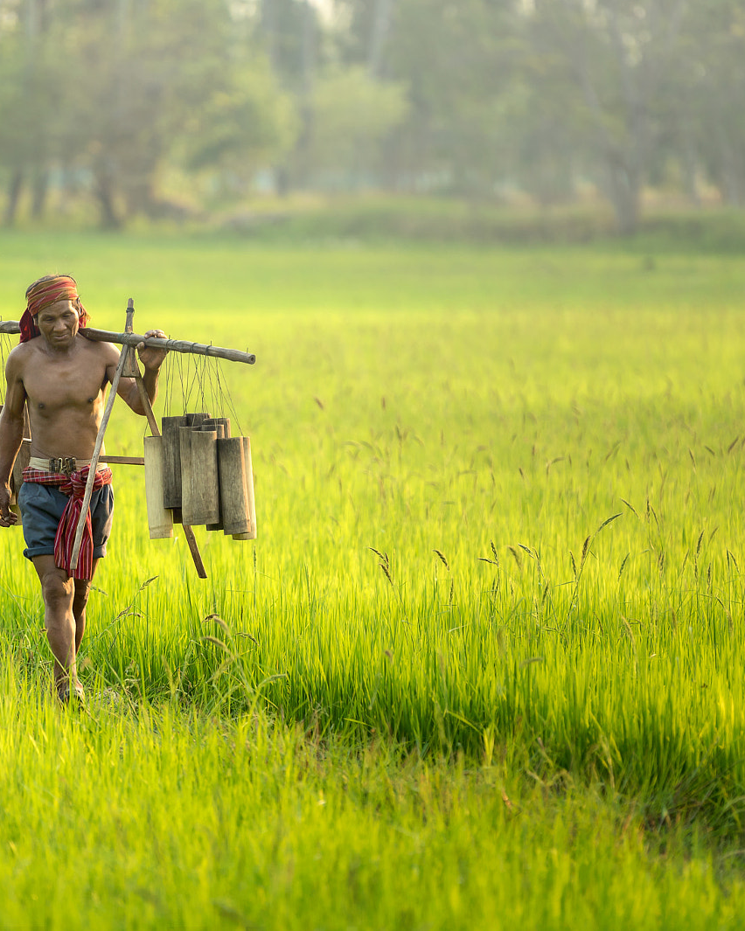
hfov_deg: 5.5
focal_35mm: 282
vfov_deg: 6.9
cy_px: 466
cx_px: 271
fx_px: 7772
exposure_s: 1/800
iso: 160
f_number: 2.8
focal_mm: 200
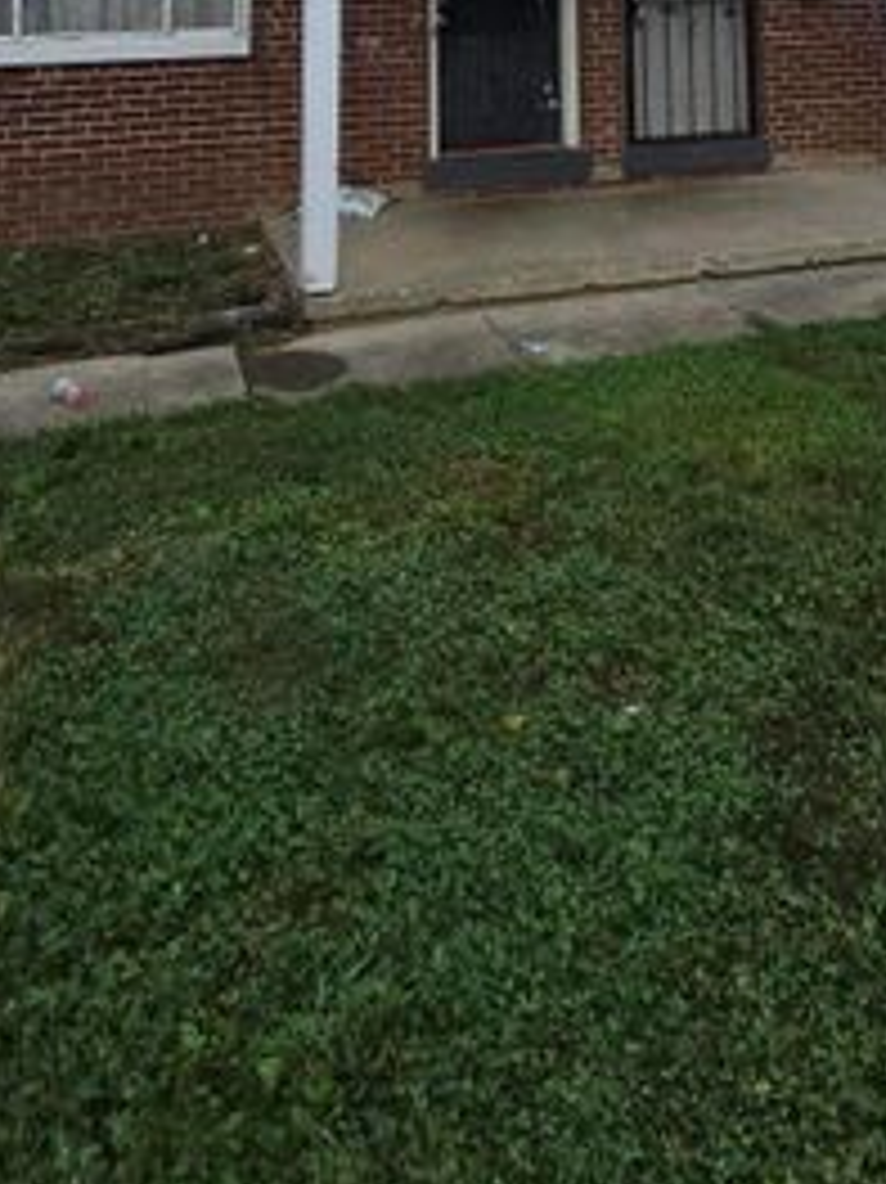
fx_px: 1127
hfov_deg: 42.3
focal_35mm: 33
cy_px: -160
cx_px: 594
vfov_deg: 41.9
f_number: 2.2
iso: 50
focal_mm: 2.2
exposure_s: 1/843
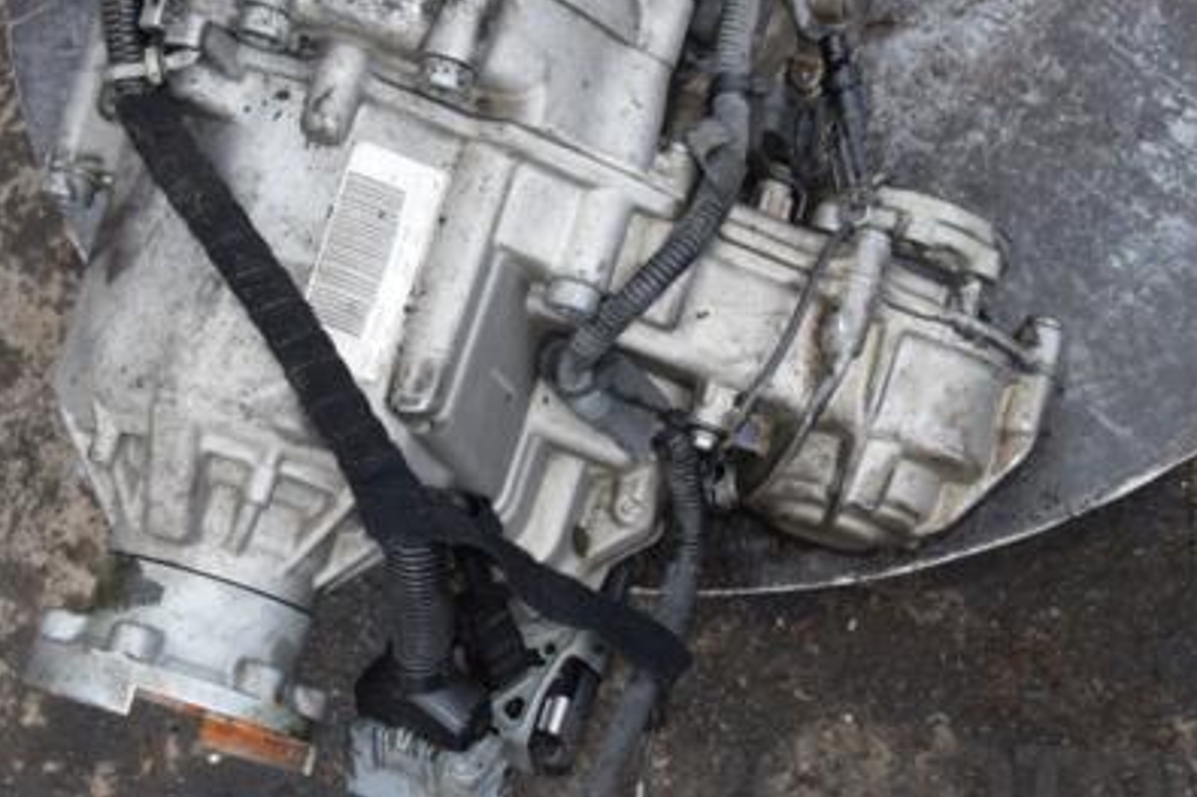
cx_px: 467
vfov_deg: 18.7
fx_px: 2426
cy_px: 388
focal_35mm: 73
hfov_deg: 27.6
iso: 800
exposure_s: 1/200
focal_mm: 32
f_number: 11
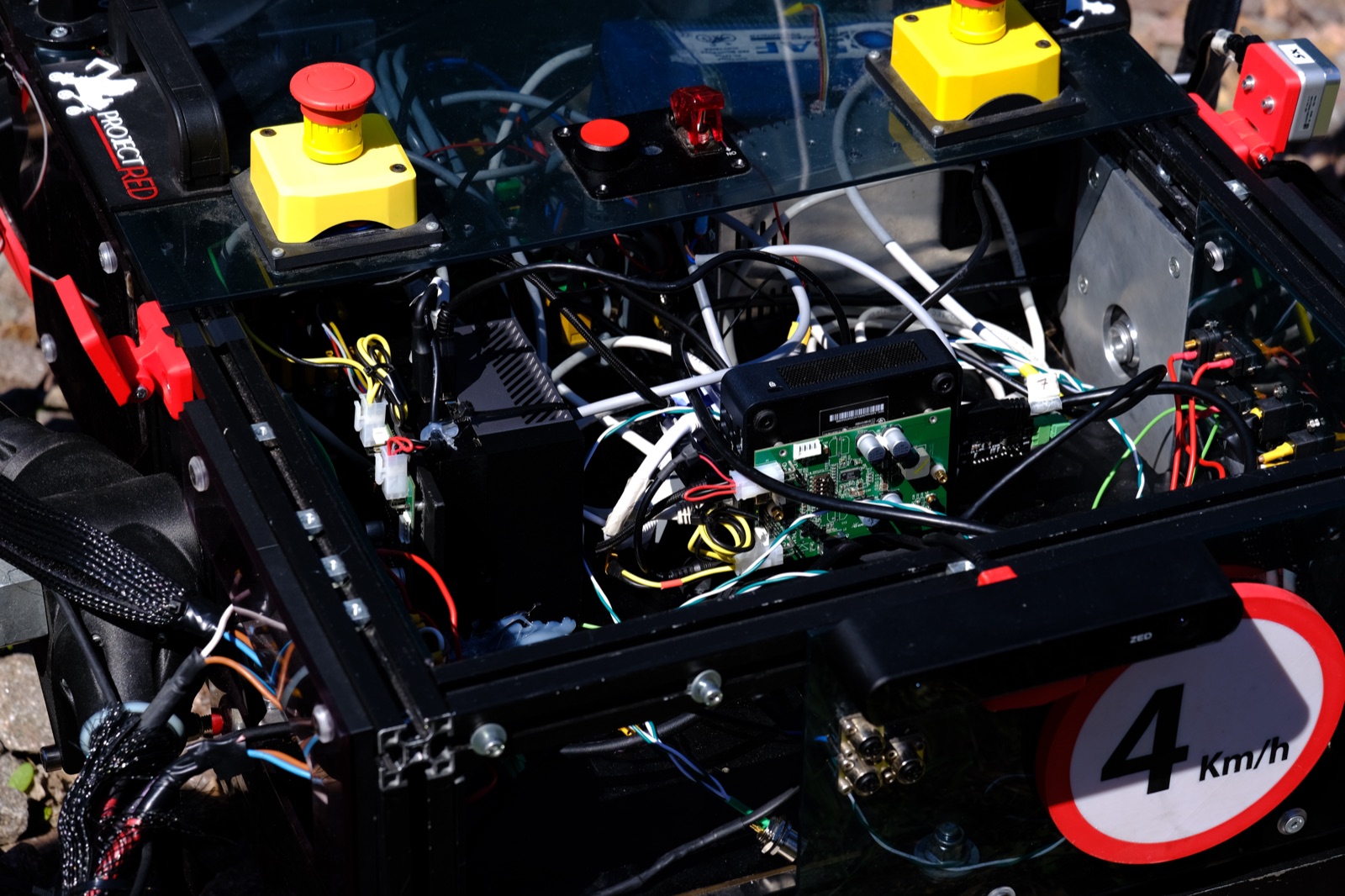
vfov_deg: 15.4
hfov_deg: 22.9
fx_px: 3324
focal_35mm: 89
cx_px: 672
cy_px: 448
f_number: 5.6
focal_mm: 59.6
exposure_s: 1/500
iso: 125
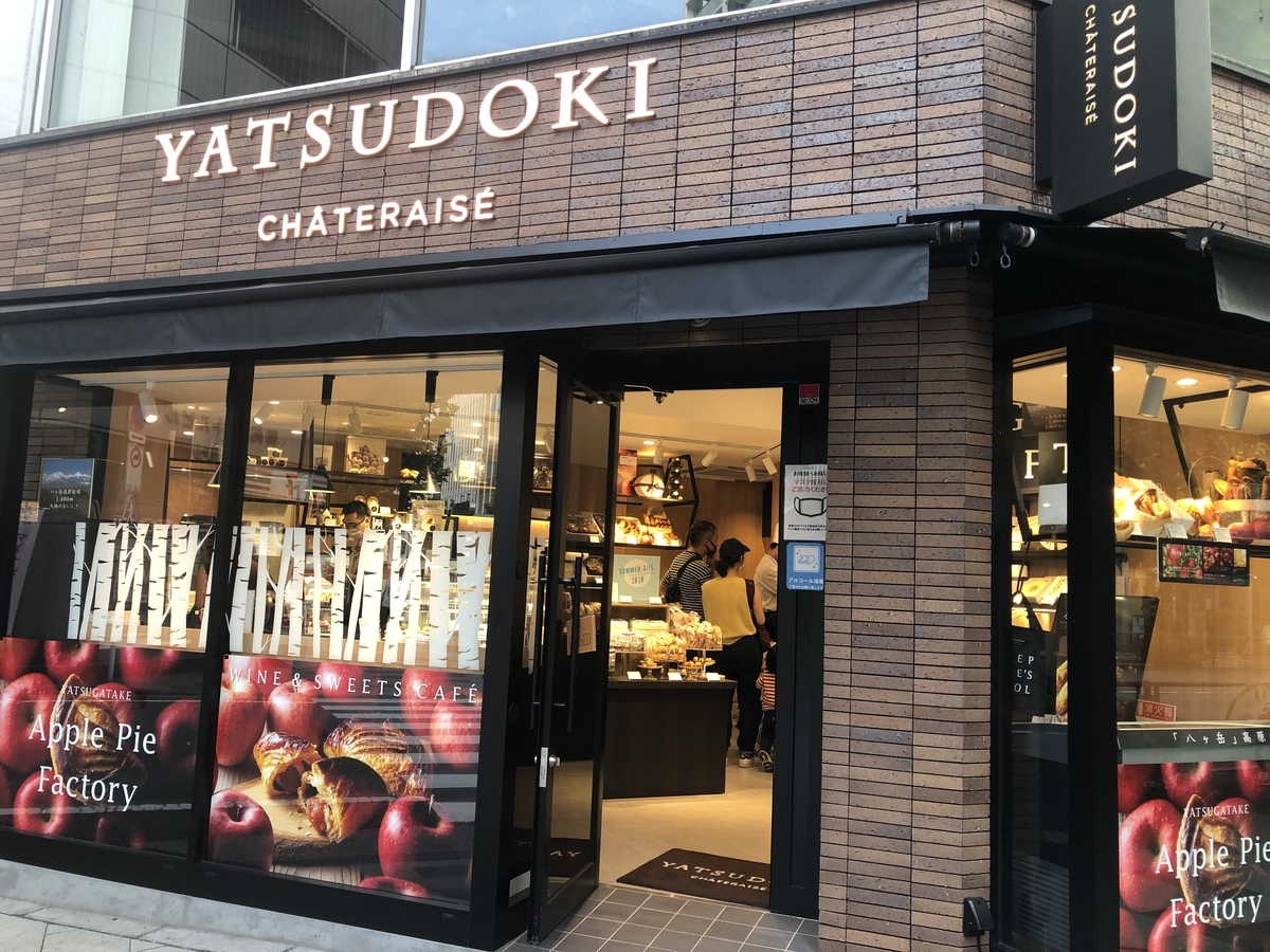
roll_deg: -2.3
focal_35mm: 28
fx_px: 1027
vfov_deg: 49.7
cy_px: 476
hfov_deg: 63.4
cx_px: 635
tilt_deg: +5.6
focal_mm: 3.99
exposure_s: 1/50
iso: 32
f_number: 1.8
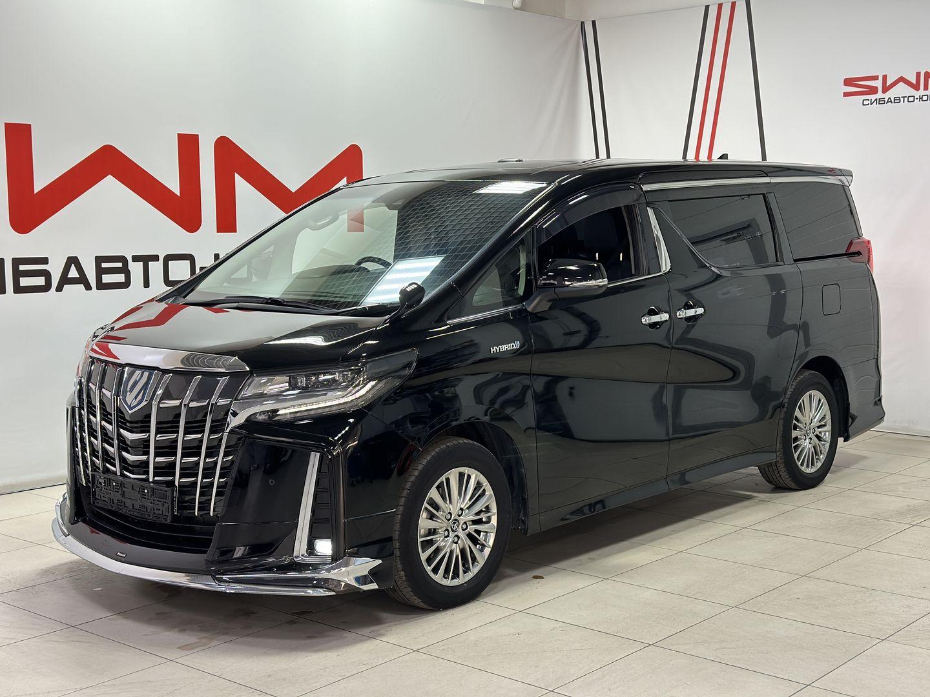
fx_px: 1290
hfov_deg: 39.7
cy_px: 348
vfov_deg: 30.3
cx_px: 465
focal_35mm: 48
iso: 125
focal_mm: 6.86
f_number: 1.78
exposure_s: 1/100
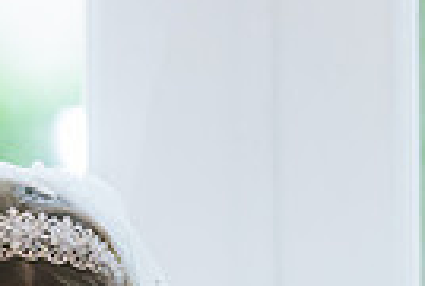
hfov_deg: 2.4
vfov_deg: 1.6
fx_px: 10057
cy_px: 567
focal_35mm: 850
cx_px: 509
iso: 1250
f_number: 2.8
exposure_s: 1/200
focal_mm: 165
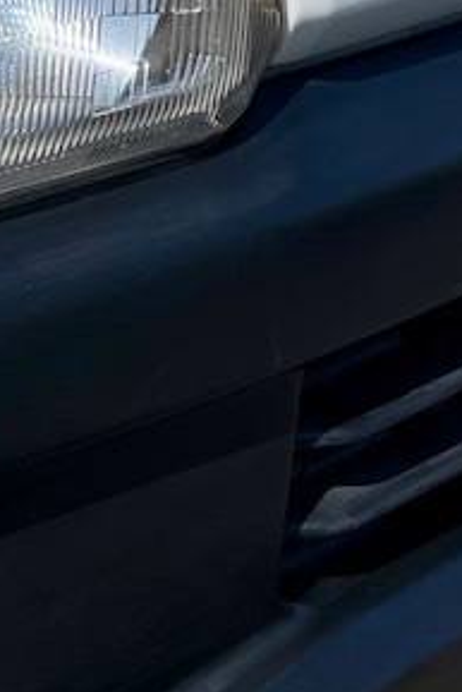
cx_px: -251
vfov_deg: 17.1
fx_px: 2211
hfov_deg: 11.4
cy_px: -103
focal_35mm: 115
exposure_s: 1/9174
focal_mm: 5.1
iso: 32
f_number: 1.6
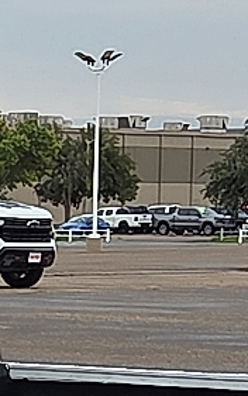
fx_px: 2537
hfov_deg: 5.4
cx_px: -297
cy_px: 505
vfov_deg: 8.8
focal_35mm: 235
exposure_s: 1/1667
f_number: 1.8
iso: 76
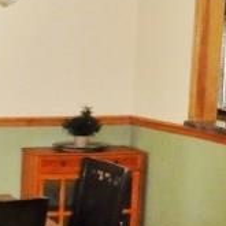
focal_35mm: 103
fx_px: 761
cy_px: 173
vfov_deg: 16.8
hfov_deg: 15.7
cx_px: -101
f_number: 3.3
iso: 500
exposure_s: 1/80
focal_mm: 4.3
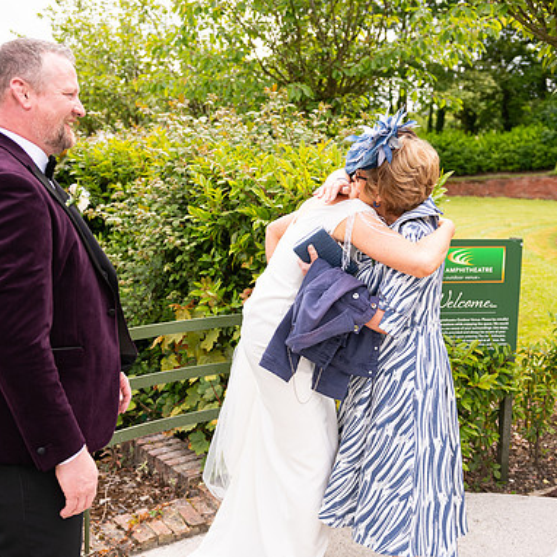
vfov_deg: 41.9
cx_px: 278
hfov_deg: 41.9
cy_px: 278
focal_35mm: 40
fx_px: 728
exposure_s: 1/1600
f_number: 3.5
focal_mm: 31
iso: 250
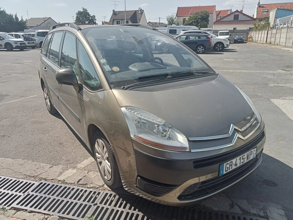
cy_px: 110
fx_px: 237
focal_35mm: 28
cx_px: 146
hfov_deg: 63.4
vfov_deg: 49.7
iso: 100
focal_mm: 3.46
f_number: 2.2
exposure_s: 1/820
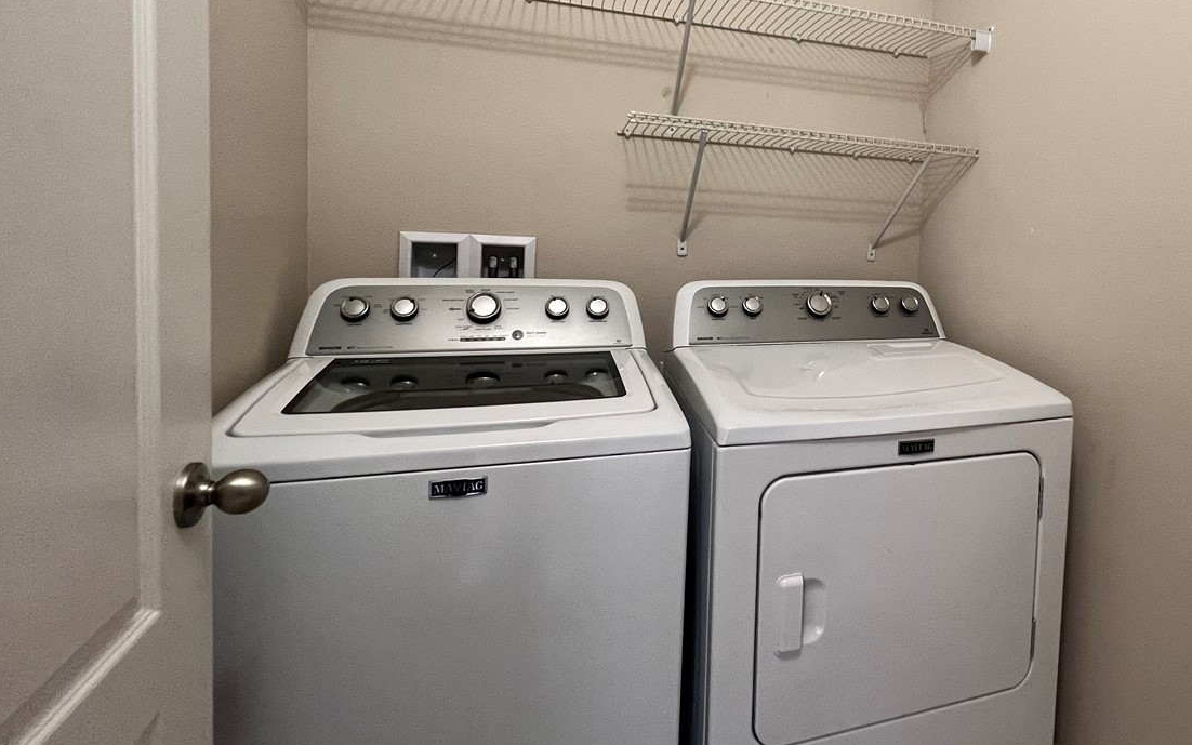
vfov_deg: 58.7
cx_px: 833
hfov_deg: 81.0
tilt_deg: -3.8
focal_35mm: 20
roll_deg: -2.2
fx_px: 650
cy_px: 265
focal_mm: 1.57
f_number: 1.8
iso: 320
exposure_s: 1/60
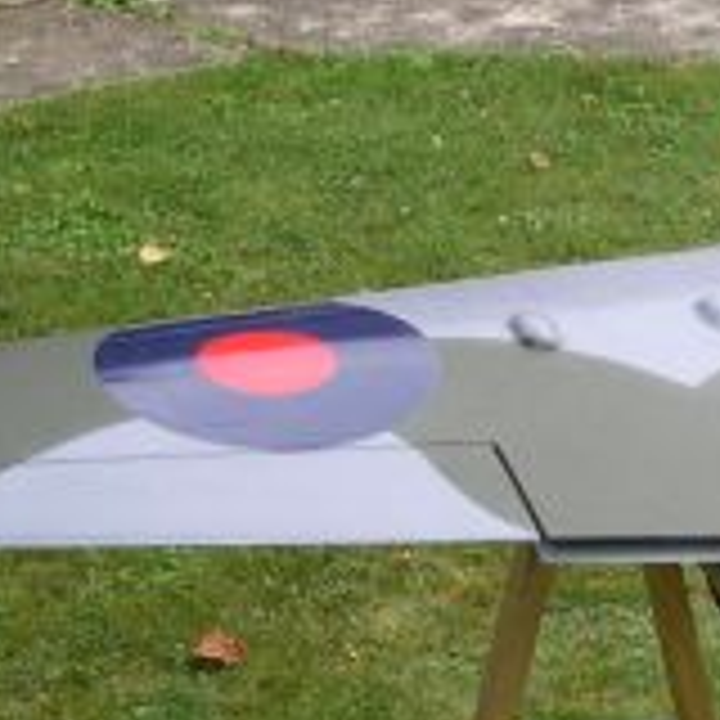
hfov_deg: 12.3
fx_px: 3153
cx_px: 1112
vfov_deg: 13.0
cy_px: 387
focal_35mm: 134
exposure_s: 1/171
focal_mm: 8
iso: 100
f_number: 2.8
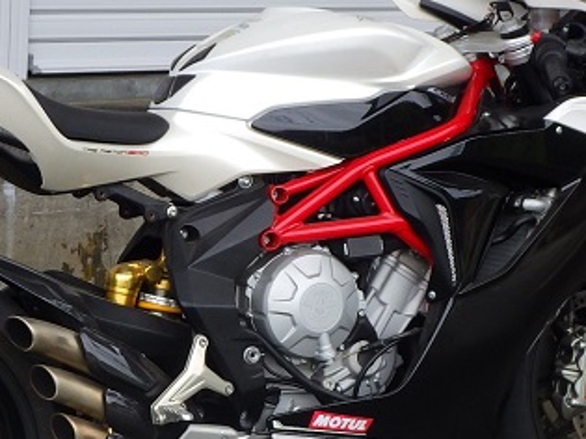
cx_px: 208
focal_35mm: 94
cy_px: 189
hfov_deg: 20.8
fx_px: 1591
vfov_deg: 15.7
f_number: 5
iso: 125
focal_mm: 7.5
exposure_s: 1/160
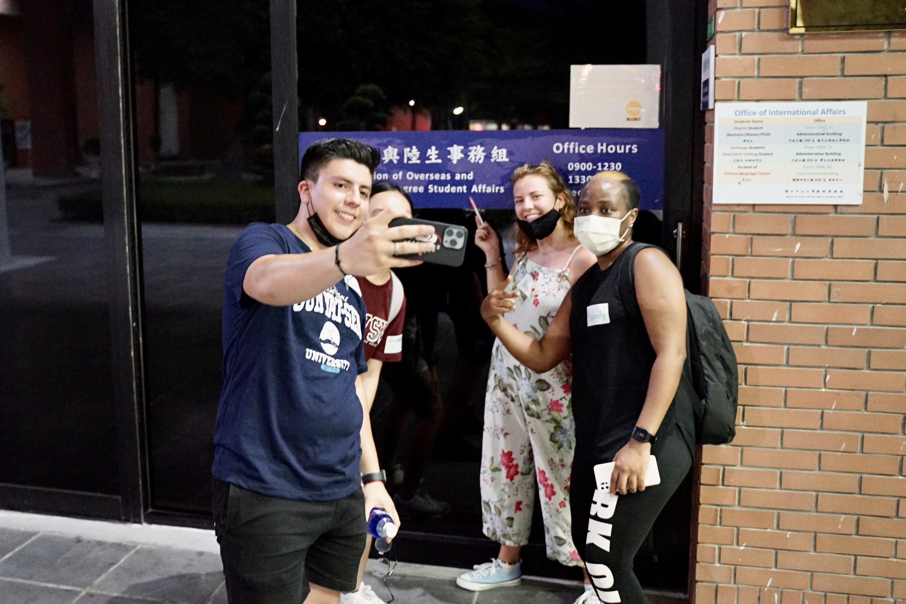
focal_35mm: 31
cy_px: 302
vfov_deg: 42.3
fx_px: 780
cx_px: 453
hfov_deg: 60.3
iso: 6400
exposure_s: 1/10
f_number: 2.8
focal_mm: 31
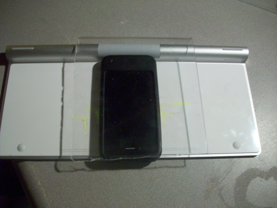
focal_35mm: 34
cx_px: 138
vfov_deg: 41.8
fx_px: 272
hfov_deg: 54.0
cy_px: 104
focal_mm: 5.7
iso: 160
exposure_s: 1/18.9
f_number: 2.8
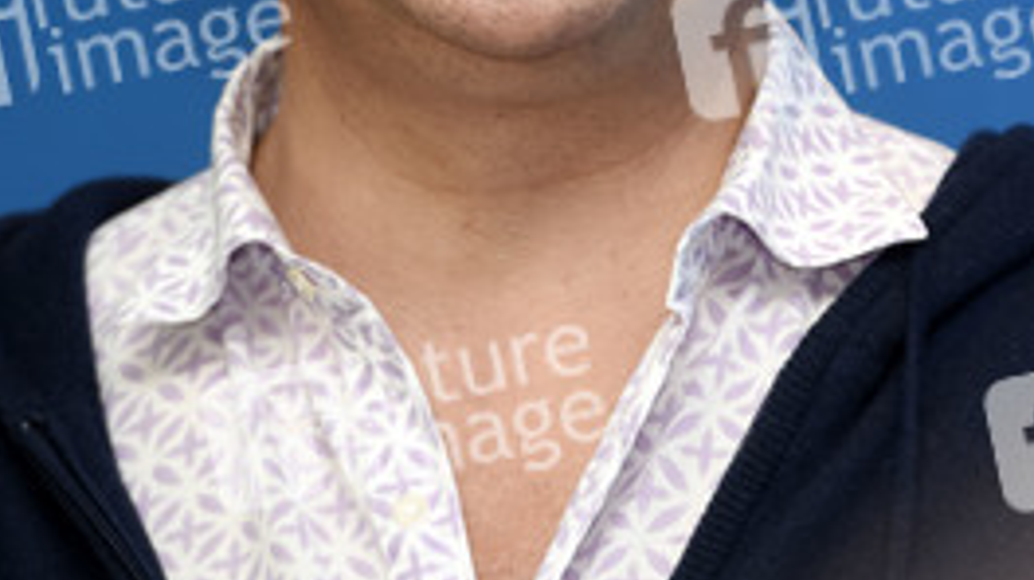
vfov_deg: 2.5
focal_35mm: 476
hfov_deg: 4.5
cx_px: 517
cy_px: -169
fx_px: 13040
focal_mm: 200
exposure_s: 1/320
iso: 640
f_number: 3.5
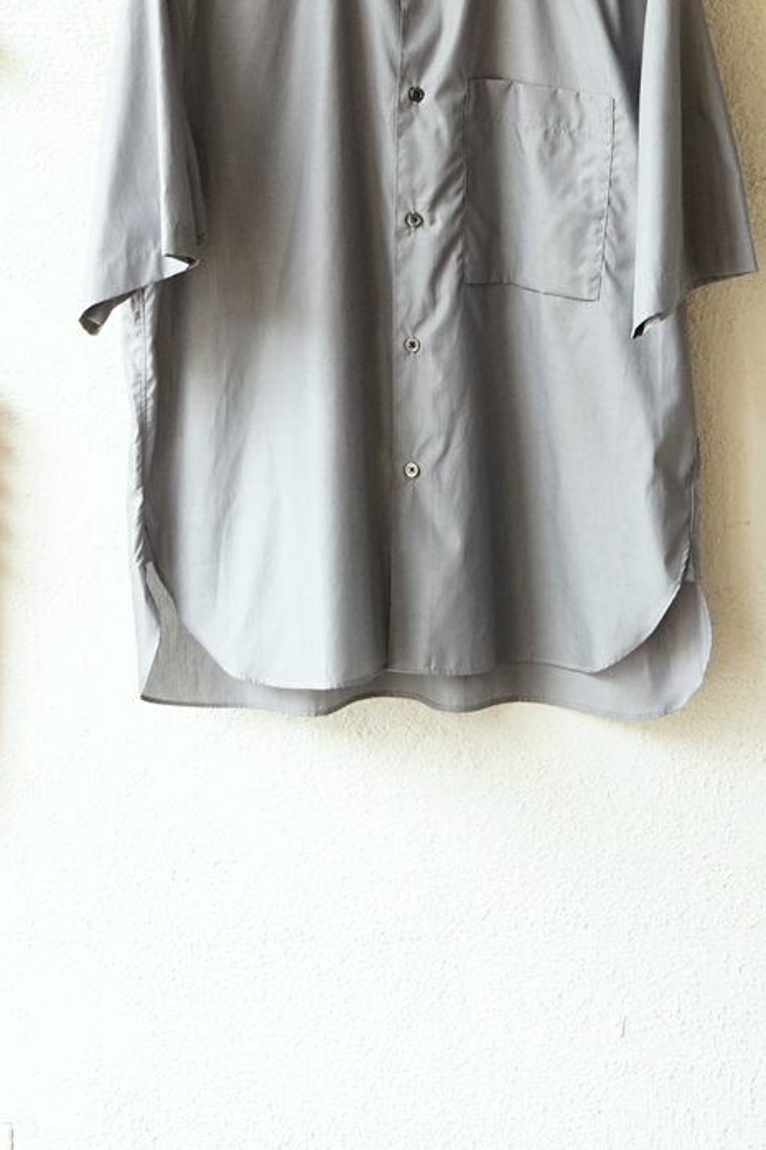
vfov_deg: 34.8
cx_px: 260
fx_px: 1756
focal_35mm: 55
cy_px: 191
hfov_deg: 24.5
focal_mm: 32
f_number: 10
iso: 800
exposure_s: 1/30
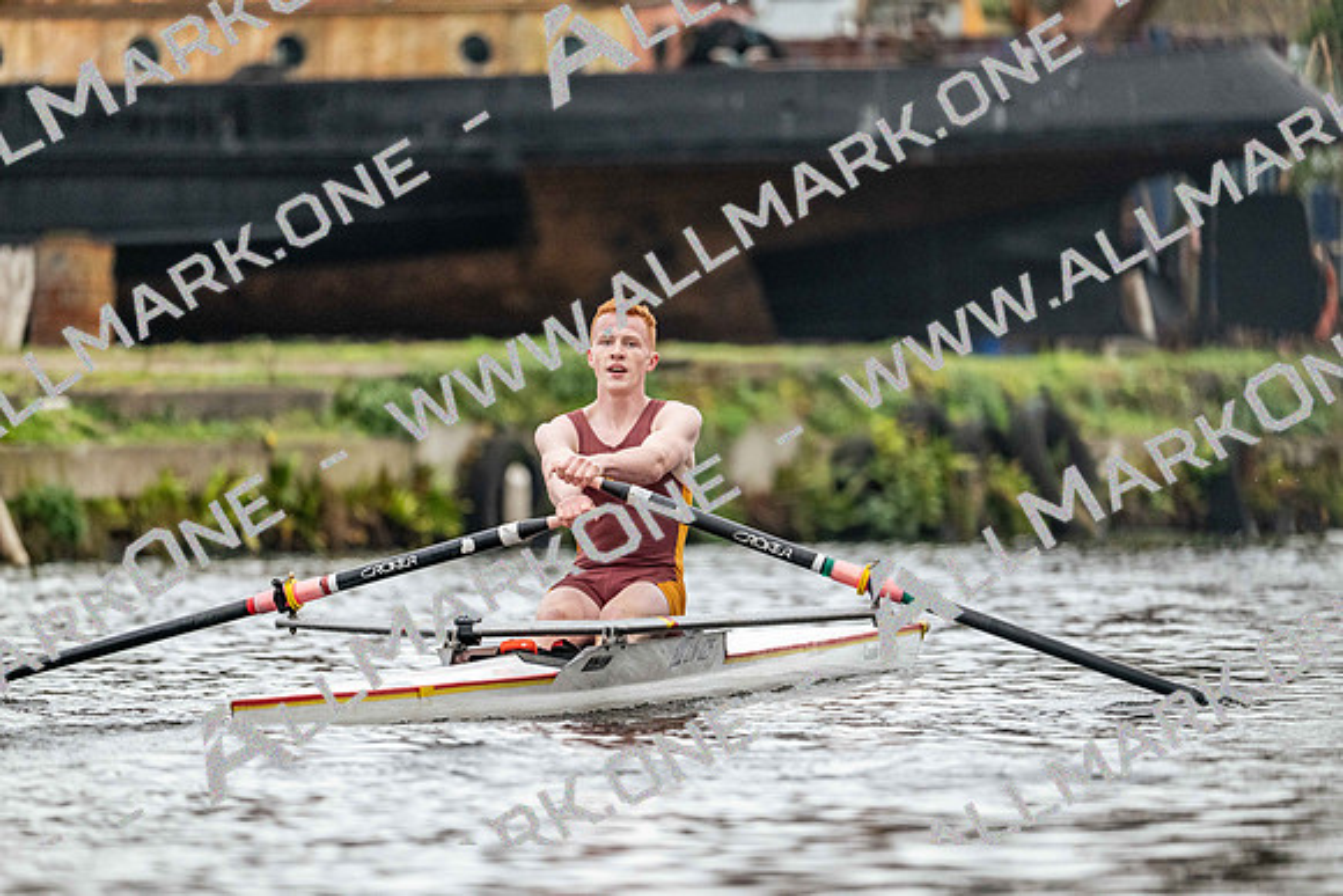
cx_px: 672
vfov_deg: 3.4
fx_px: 14925
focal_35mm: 400
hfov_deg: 5.2
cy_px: 448
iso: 2800
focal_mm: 400
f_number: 4.5
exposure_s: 1/2500
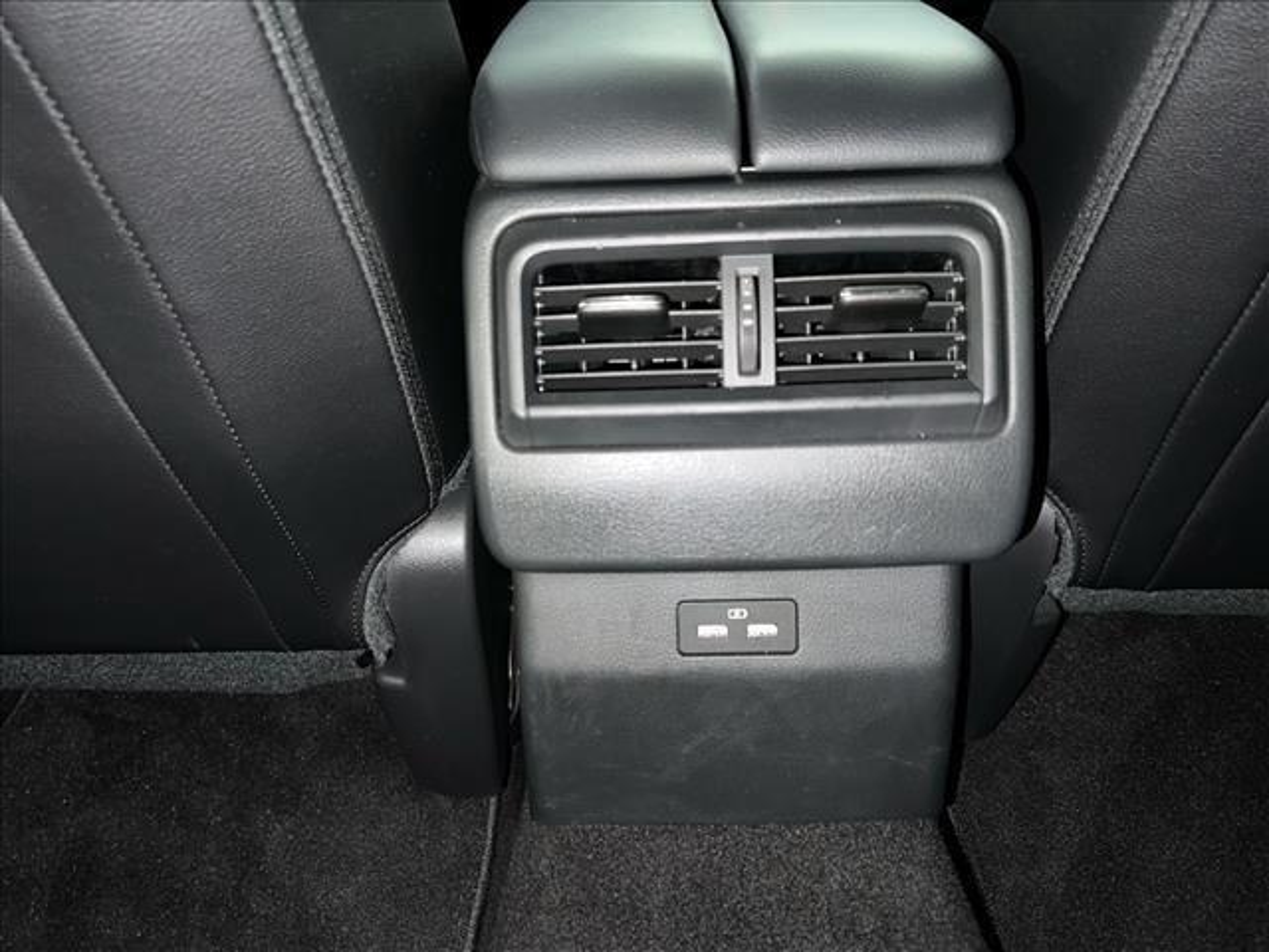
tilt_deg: -35.9
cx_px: 634
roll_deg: +1.4
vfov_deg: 53.1
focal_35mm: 26
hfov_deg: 67.3
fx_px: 953
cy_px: 476
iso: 32
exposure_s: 1/5
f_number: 1.5
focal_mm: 5.7
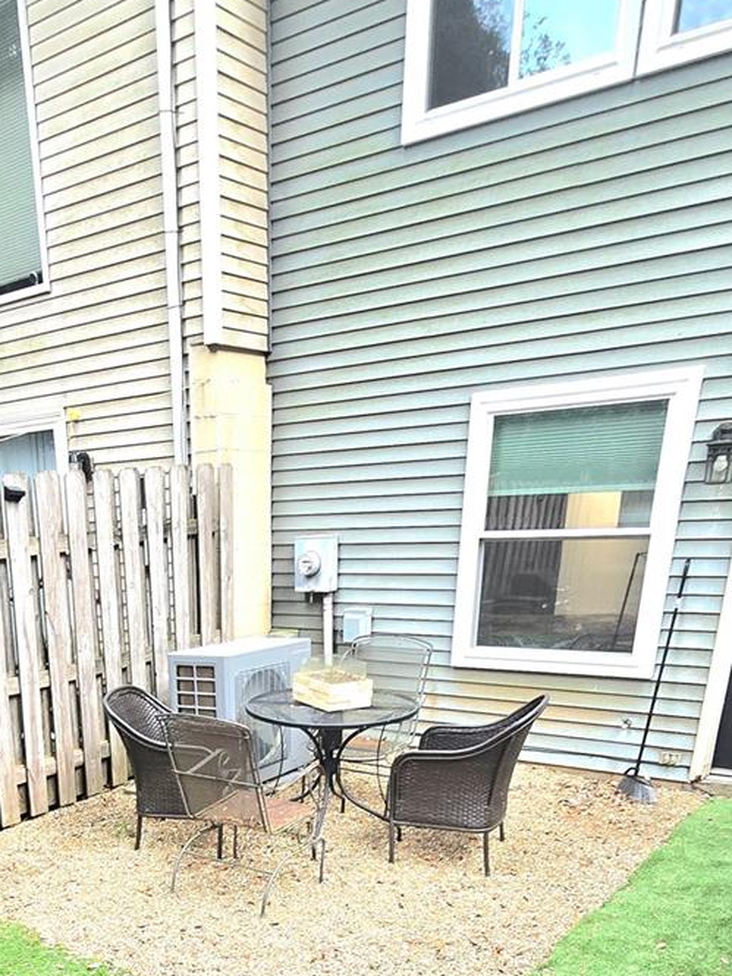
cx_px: 204
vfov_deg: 49.6
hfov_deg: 45.5
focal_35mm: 30
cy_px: 963
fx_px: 846
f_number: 2.2
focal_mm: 2.2
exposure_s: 1/60.2
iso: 100
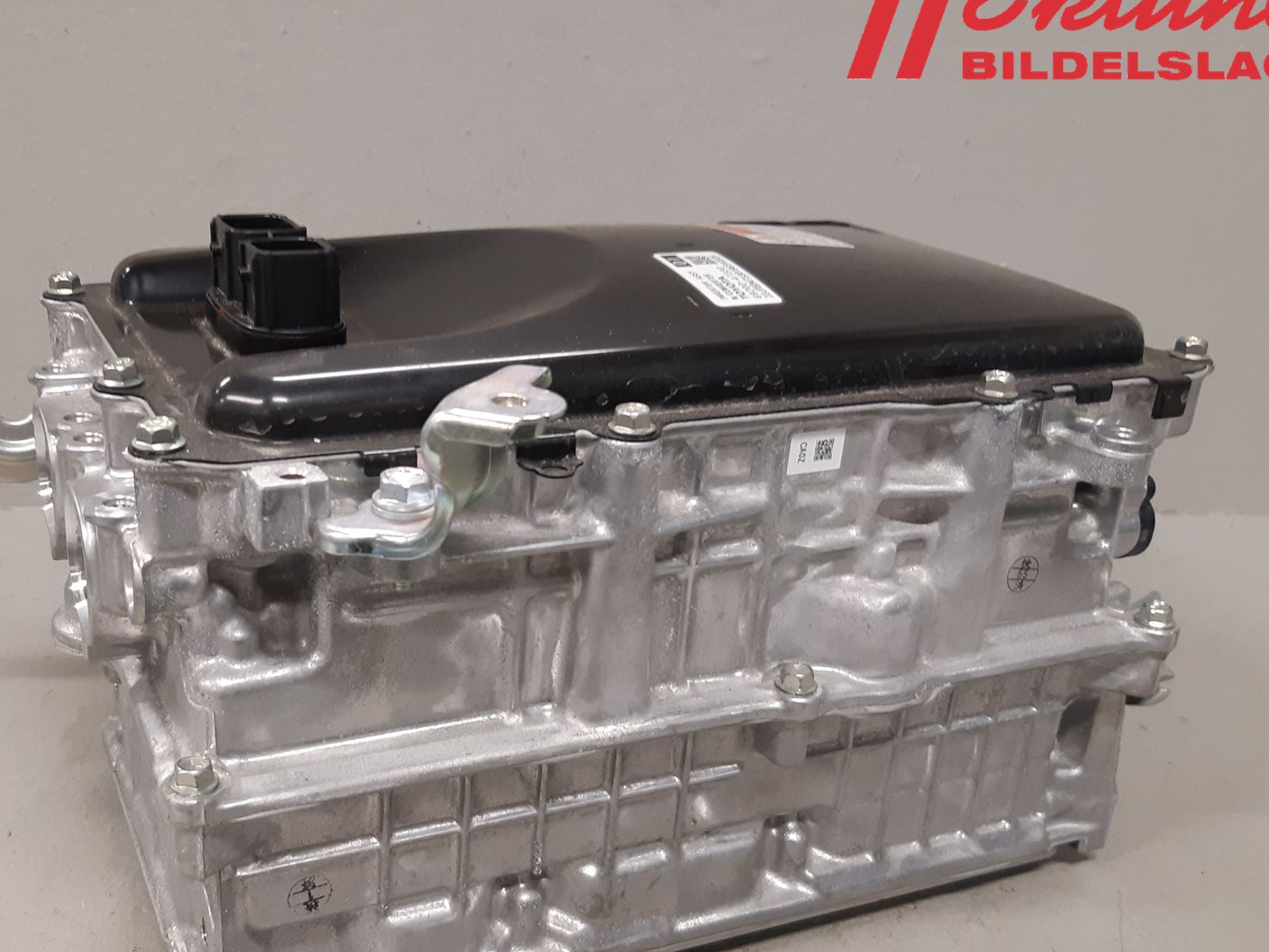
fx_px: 1320
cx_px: 495
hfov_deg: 51.0
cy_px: 593
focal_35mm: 36
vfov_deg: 39.4
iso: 160
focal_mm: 3.93
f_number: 1.7
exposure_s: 1/50
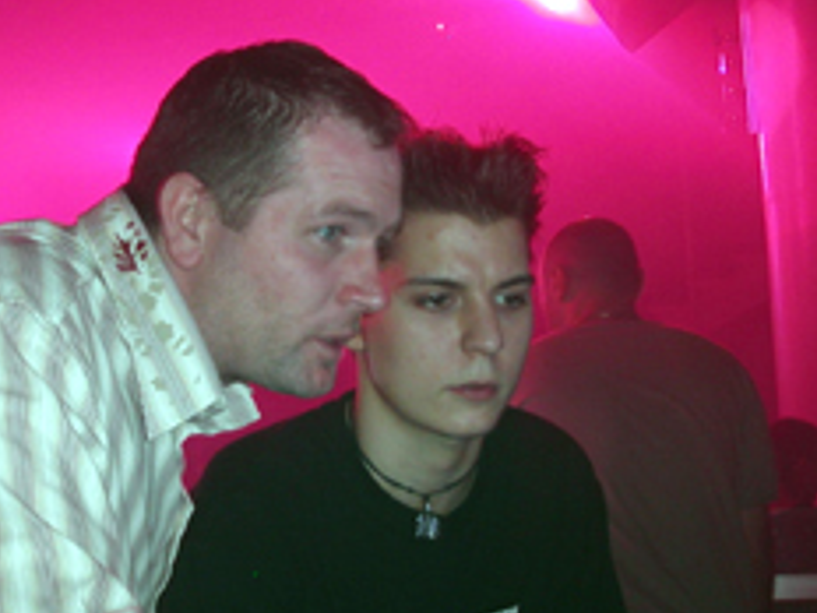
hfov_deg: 28.9
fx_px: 1558
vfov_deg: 22.2
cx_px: 192
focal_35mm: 66
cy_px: 377
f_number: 2.8
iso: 100
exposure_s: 1/3
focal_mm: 7.8
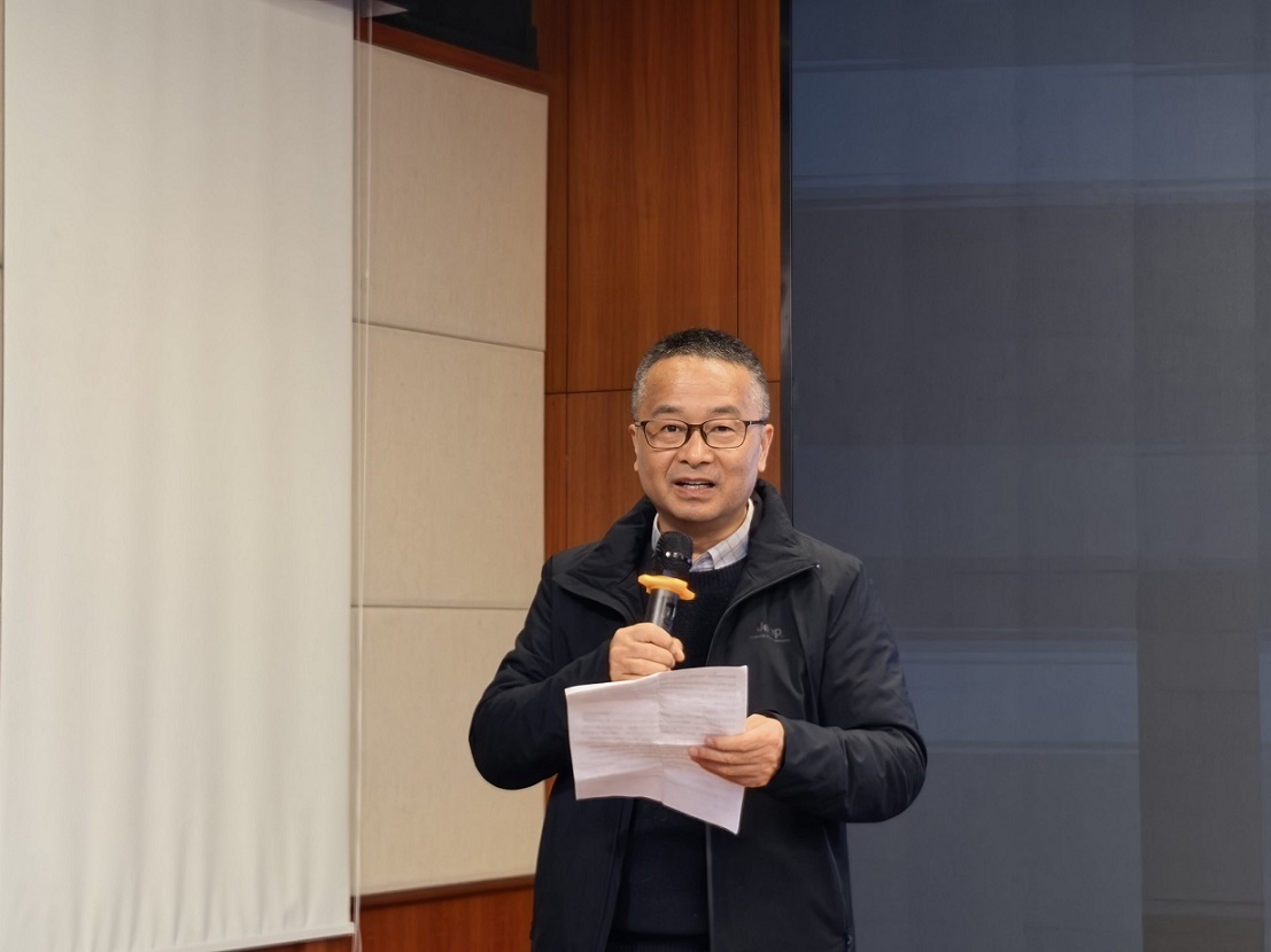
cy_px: 476
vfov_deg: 19.4
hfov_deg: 25.7
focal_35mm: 76
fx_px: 2790
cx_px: 636
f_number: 1.4
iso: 125
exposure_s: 1/100
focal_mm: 5.75
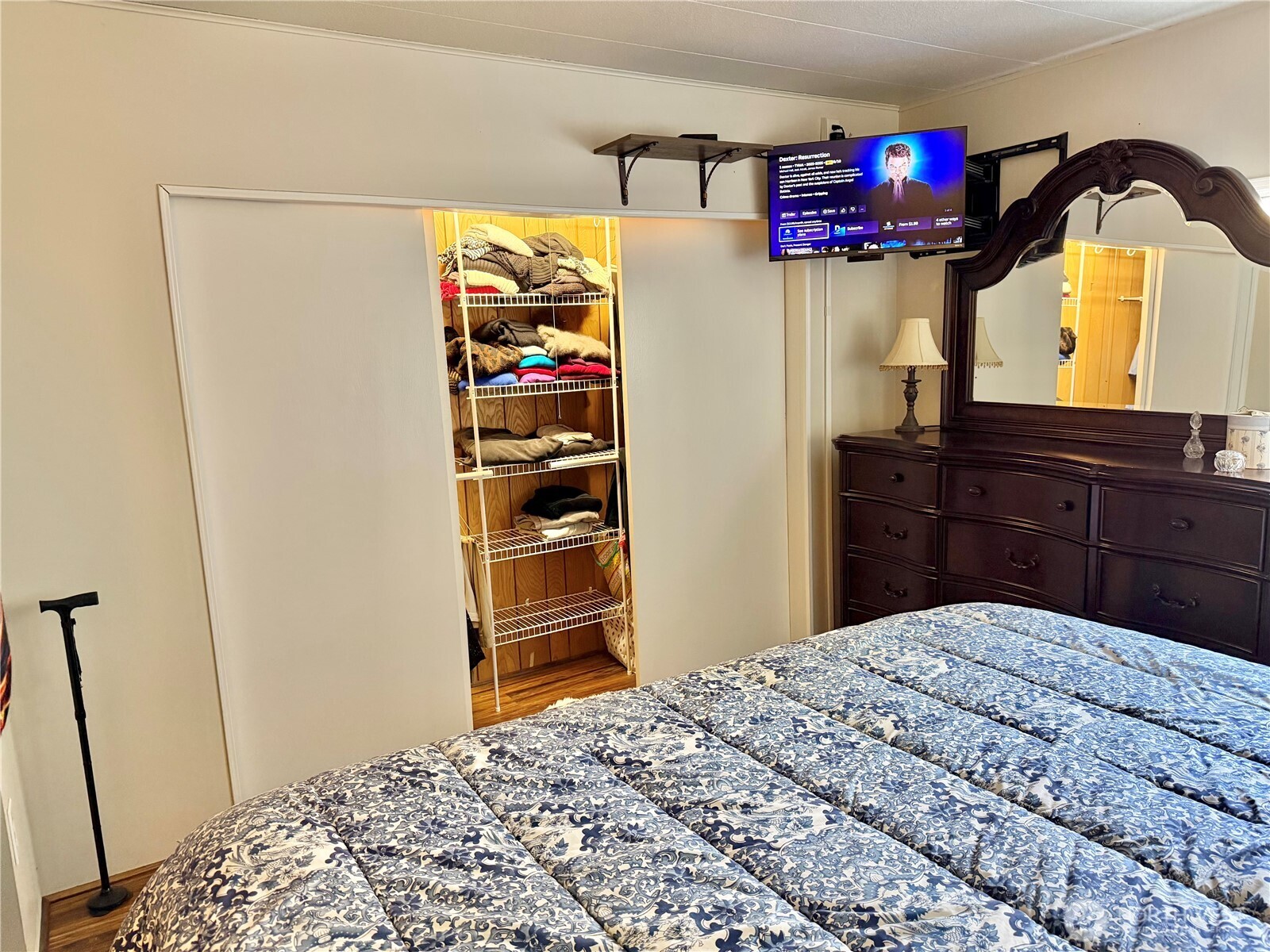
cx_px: 635
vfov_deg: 56.8
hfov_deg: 71.6
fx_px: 881
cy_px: 476
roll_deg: +1.9
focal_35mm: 24
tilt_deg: -8.5
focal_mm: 6.76
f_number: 1.78
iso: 500
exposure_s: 1/60
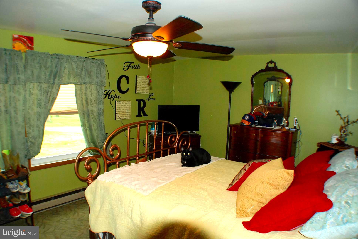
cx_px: 179
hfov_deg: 61.9
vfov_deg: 43.7
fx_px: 299
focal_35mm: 30
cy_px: 120
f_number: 5
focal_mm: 20
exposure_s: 1/60
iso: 1000
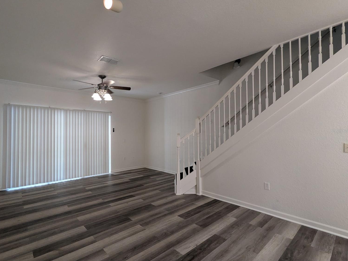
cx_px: 170
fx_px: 171
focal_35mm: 17
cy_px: 131
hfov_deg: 91.0
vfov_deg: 74.7
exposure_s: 1/60
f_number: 2.2
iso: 444
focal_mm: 2.35
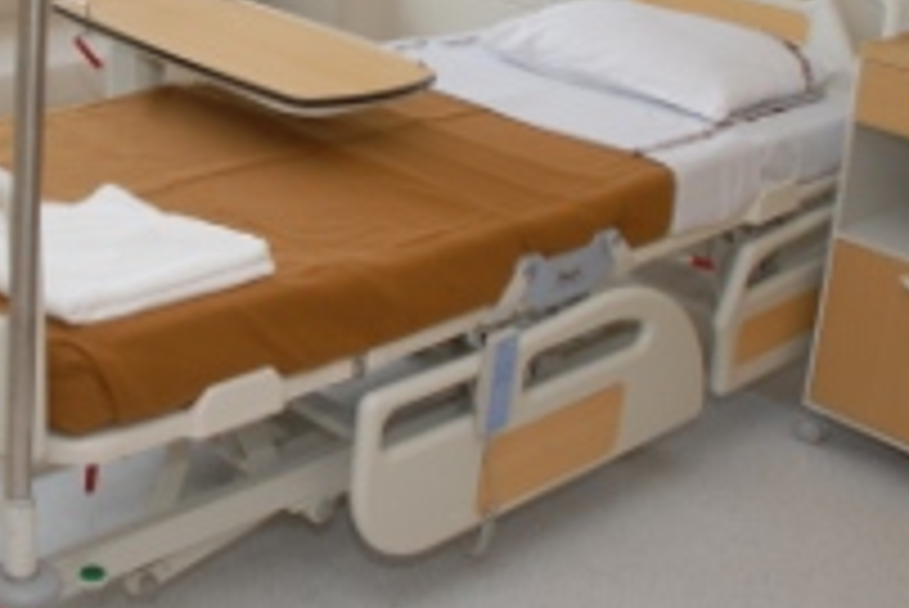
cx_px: 256
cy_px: 59
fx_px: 1516
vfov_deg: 22.1
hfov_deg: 32.9
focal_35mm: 60
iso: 200
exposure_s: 1/60
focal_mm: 18
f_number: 5
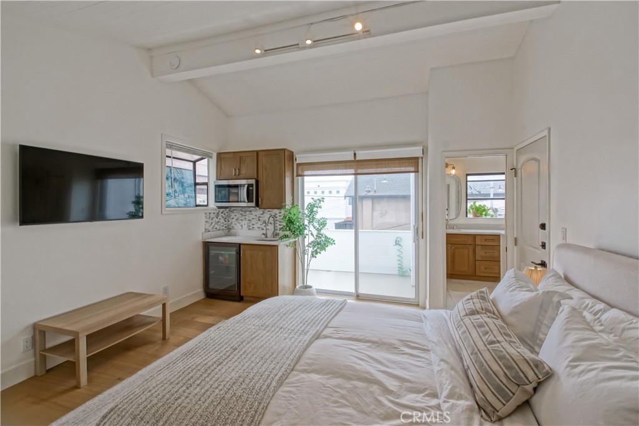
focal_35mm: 15
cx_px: 320
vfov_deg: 77.3
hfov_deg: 100.4
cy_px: 213
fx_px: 266
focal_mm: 10
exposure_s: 1/45
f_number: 8
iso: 400
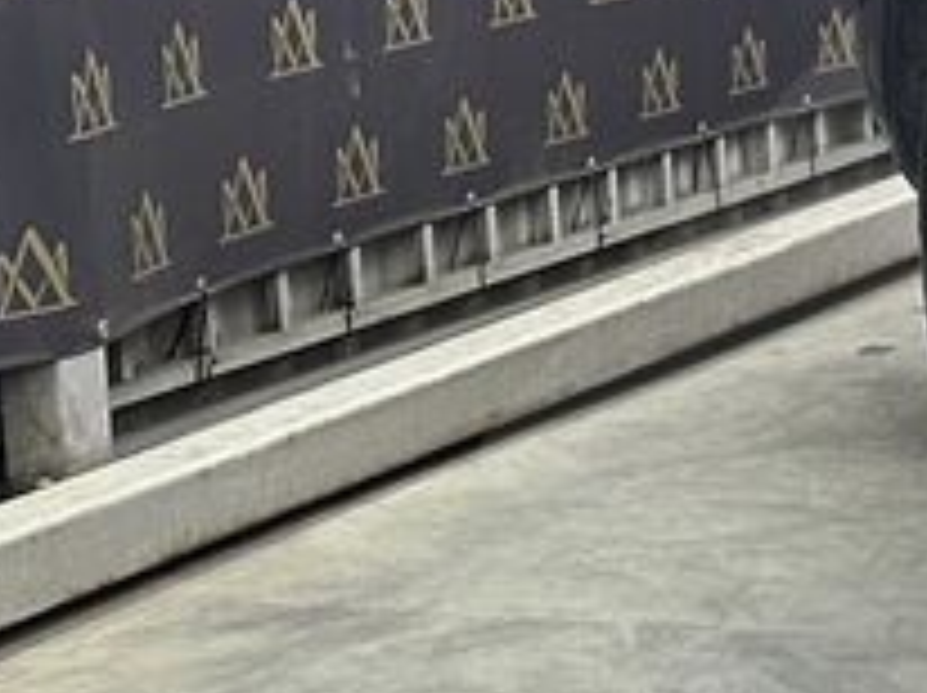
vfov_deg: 10.5
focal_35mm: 140
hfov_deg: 10.7
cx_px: 2592
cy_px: 14
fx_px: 3745
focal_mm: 6.86
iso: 125
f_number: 1.78
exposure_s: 1/100
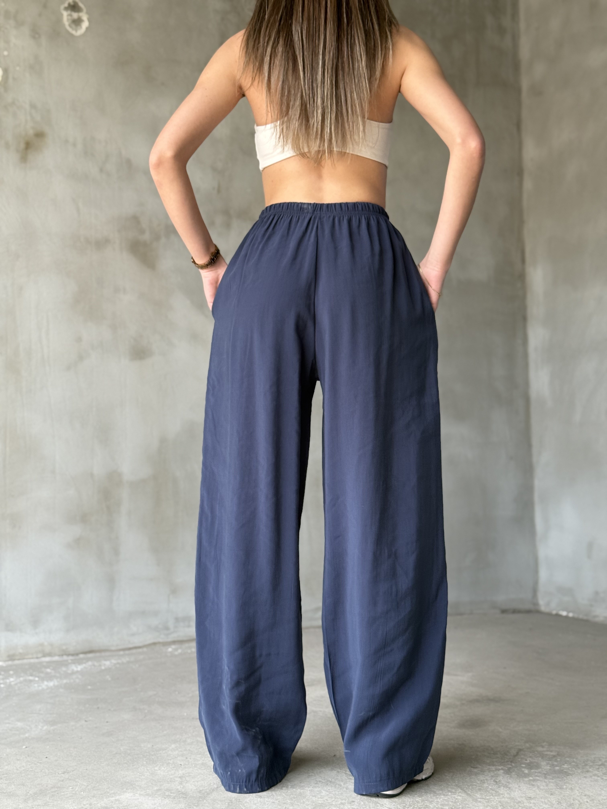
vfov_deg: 39.7
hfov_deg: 30.3
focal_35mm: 48
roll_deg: -0.2
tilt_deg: +2.0
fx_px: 1122
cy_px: 404
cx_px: 304
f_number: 1.78
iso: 100
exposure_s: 1/60
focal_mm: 6.76
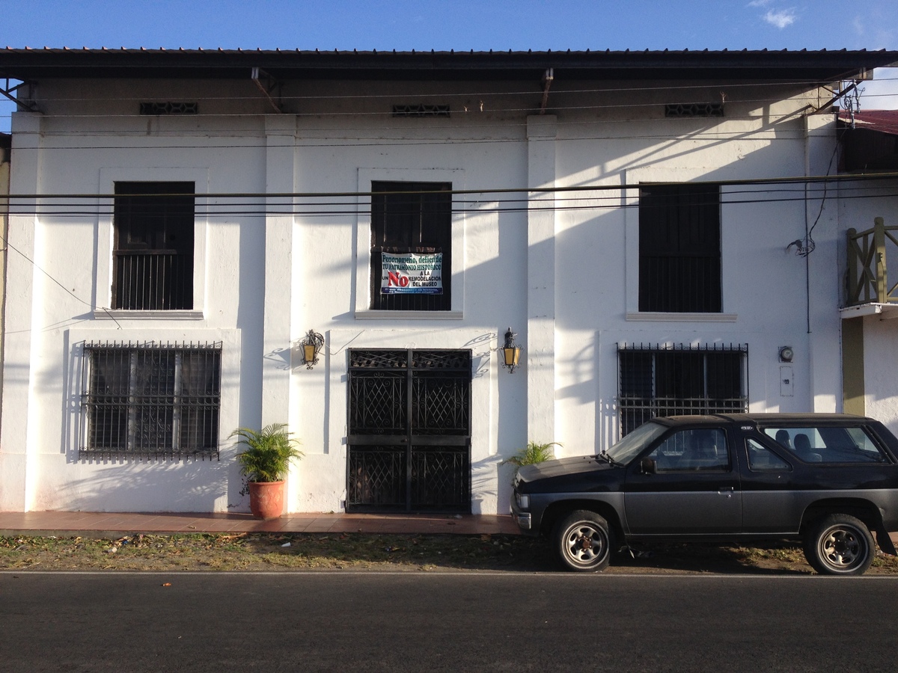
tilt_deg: +0.2
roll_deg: +0.0
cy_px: 336
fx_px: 908
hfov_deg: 52.6
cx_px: 449
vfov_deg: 40.7
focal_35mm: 35
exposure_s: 1/1255
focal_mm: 4.28
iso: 50
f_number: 2.4
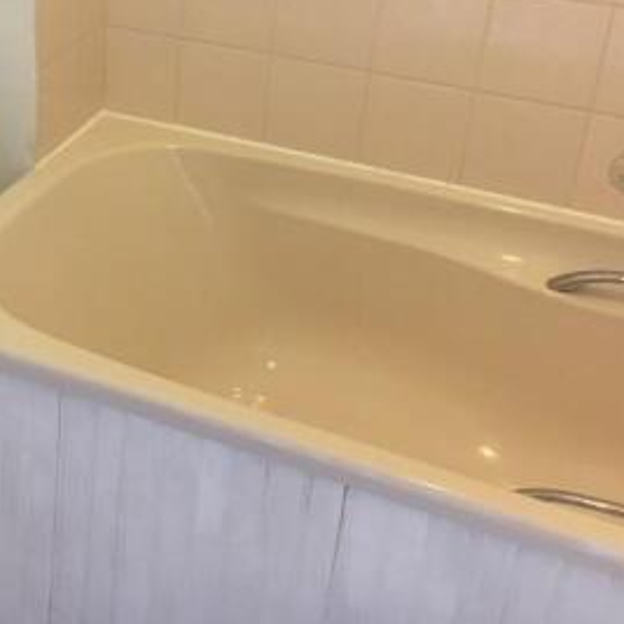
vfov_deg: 30.1
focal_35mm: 56
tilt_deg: -27.5
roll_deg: -0.1
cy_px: 165
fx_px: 1142
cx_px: 81
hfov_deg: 29.5
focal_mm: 4.15
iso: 250
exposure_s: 1/17
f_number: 2.2
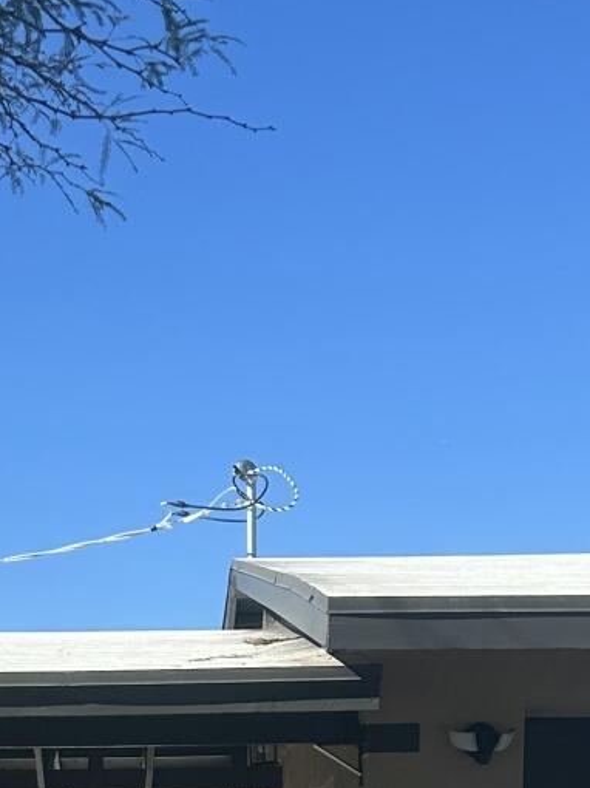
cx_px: 59
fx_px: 2320
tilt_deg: -4.2
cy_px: 1055
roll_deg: +0.3
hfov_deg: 14.3
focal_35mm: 102
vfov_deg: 17.9
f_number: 1.5
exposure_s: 1/3968
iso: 50
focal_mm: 5.7
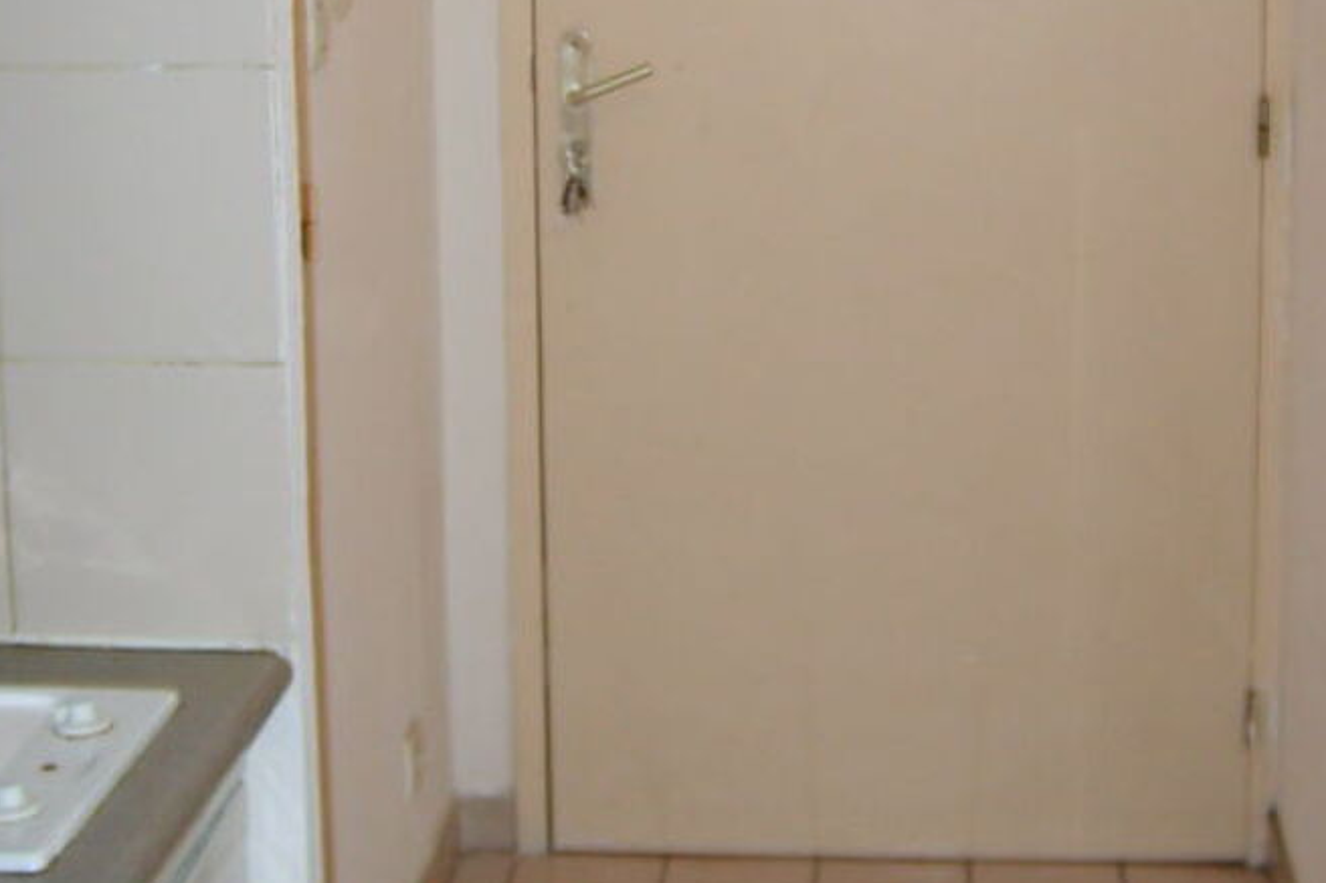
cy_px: 92
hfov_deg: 27.3
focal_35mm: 74
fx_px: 2725
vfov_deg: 18.1
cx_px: 736
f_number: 2.8
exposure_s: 1/45
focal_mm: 5.8
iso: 100
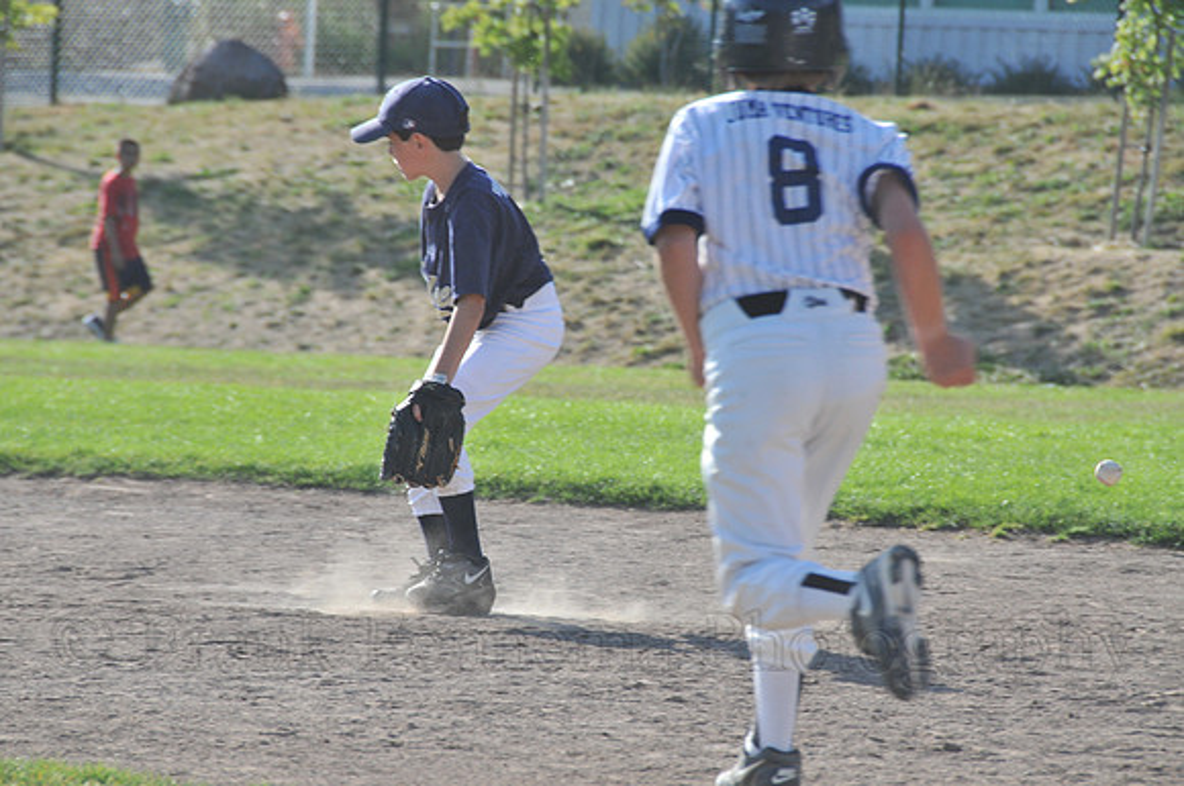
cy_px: 393
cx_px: 592
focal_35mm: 300
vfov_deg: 4.6
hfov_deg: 6.9
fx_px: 9853
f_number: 8
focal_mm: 200
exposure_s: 1/500
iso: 400
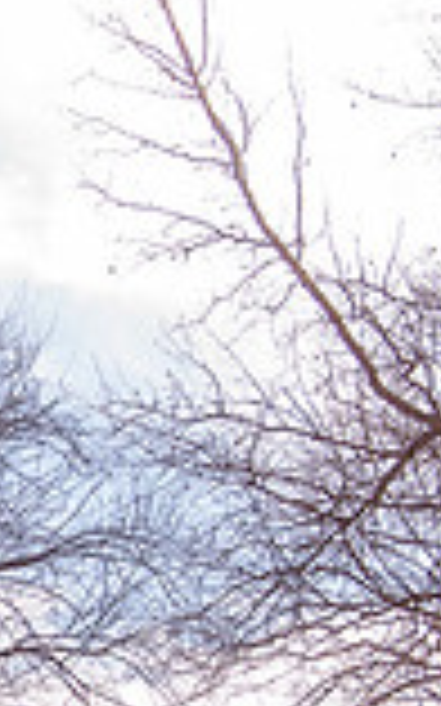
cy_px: 717
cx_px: -811
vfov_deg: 15.2
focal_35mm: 135
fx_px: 2598
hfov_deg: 8.4
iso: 200
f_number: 5
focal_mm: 35
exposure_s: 1/800
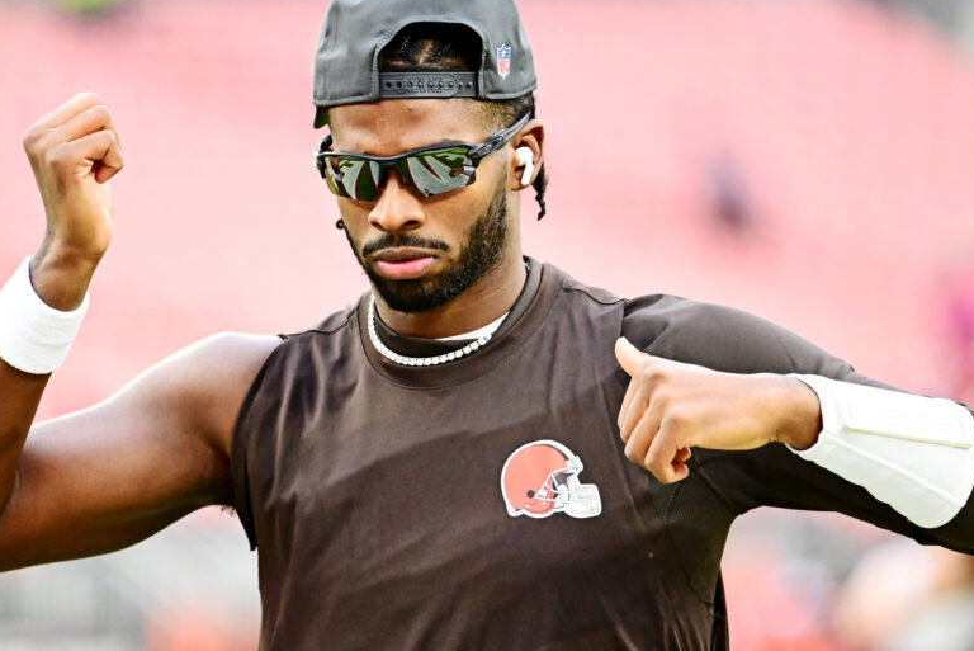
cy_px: 343
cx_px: 462
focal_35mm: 533
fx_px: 14428
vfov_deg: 2.6
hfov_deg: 3.9
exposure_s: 1/2500
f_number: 4.5
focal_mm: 400
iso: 8000
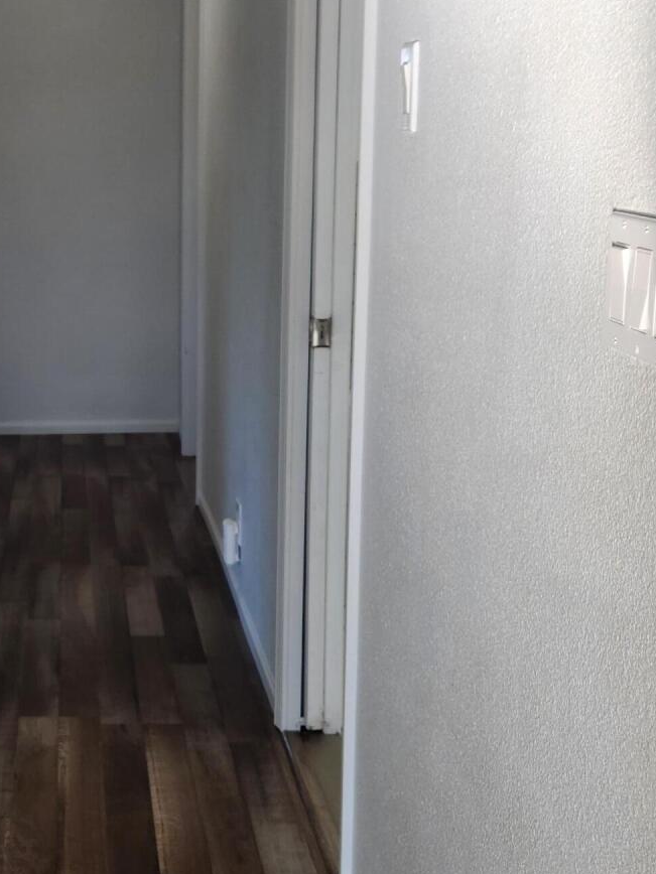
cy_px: 436
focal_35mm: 53
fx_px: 1339
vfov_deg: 36.2
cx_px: 32
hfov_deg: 26.4
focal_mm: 5.4
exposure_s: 1/120
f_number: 1.8
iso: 50
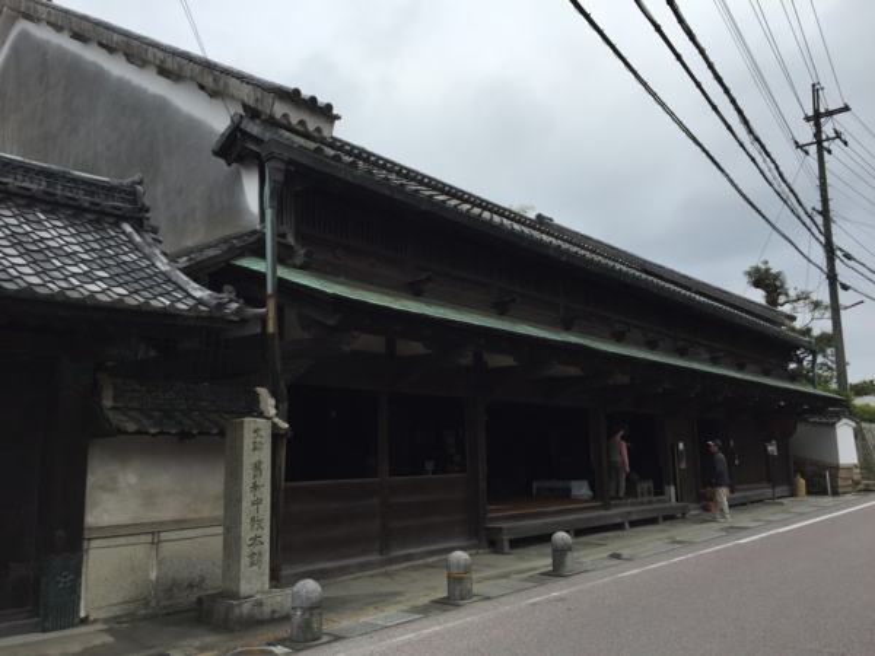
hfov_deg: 61.7
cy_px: 328
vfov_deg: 48.2
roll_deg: +0.9
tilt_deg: +8.9
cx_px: 438
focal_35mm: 29
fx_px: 733
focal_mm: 4.15
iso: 32
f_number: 2.2
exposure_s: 1/1163
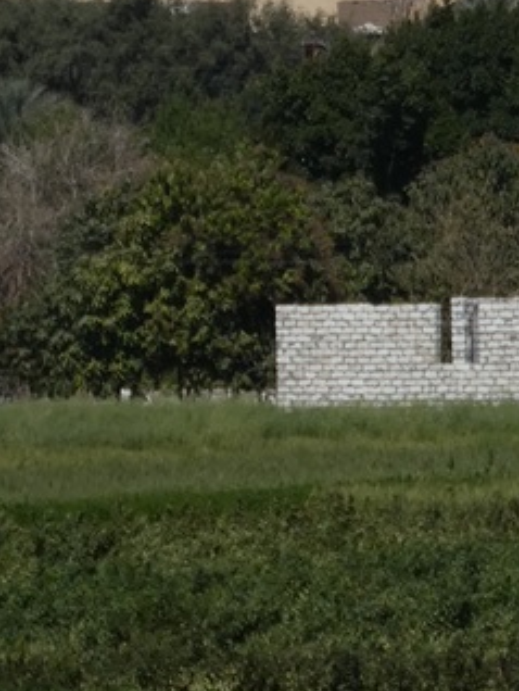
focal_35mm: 1089
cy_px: -318
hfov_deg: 1.4
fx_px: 21741
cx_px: 720
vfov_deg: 1.8
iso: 80
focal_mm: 57.7
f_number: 5.9
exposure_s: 1/800
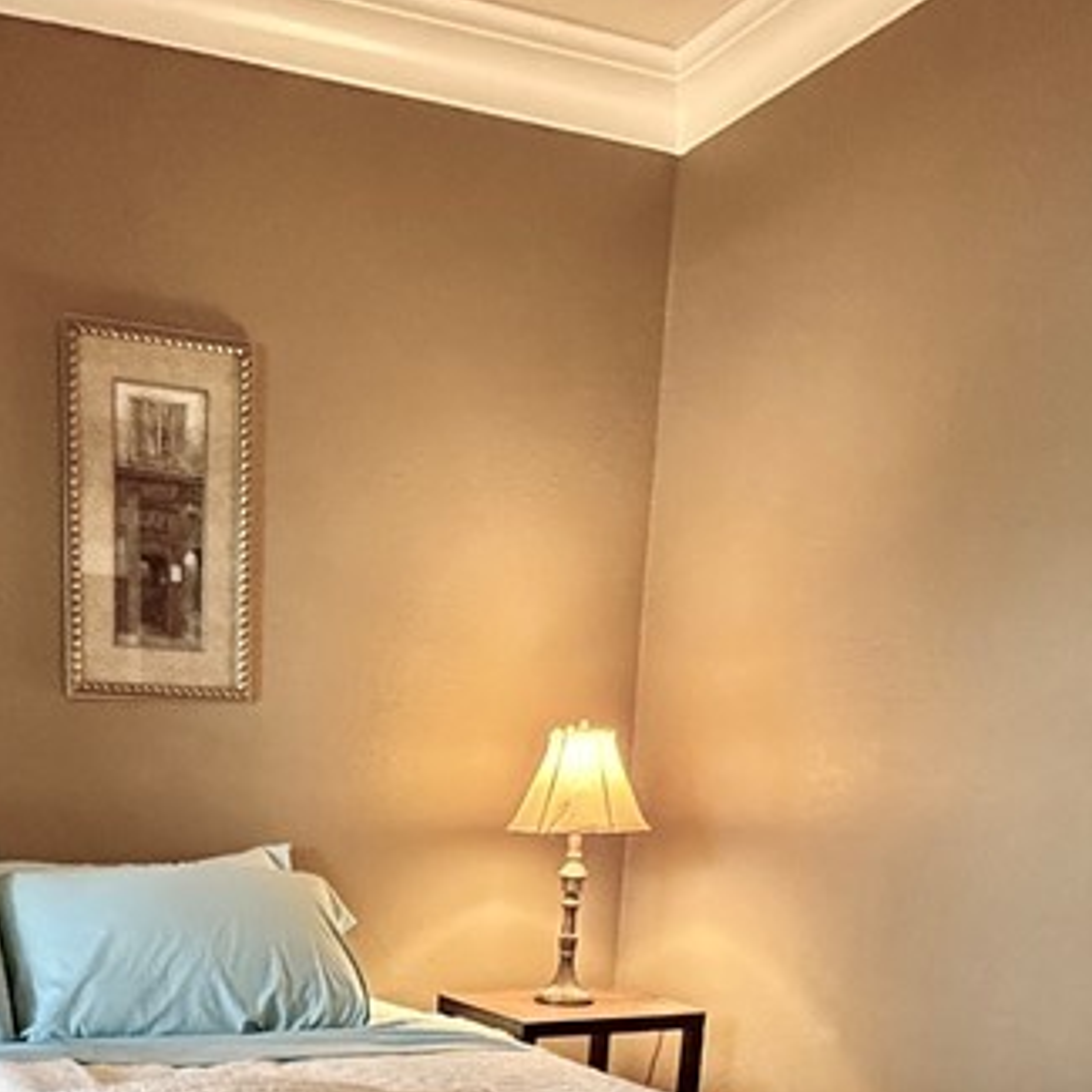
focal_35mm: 39
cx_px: 235
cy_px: 1119
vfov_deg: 37.7
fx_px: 1392
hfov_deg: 41.2
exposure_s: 1/60
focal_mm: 2.22
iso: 800
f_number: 2.2
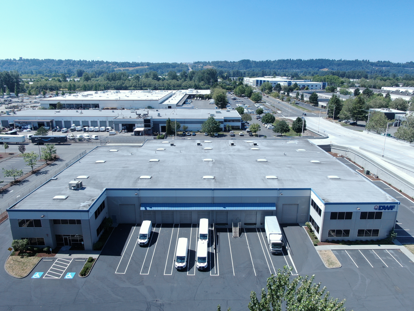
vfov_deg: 56.8
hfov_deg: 71.6
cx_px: 207
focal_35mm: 24
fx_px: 287
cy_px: 156
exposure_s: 1/10
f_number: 2.8
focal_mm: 4.39
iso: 100
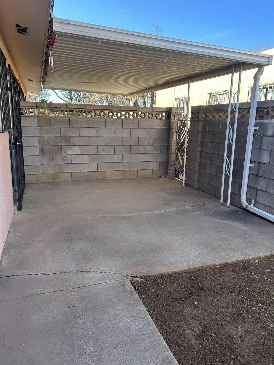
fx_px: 274
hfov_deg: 53.1
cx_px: 137
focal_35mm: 26
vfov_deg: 67.3
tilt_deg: -11.3
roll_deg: -0.1
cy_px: 182
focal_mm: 5.7
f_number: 1.5
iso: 50
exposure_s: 1/350
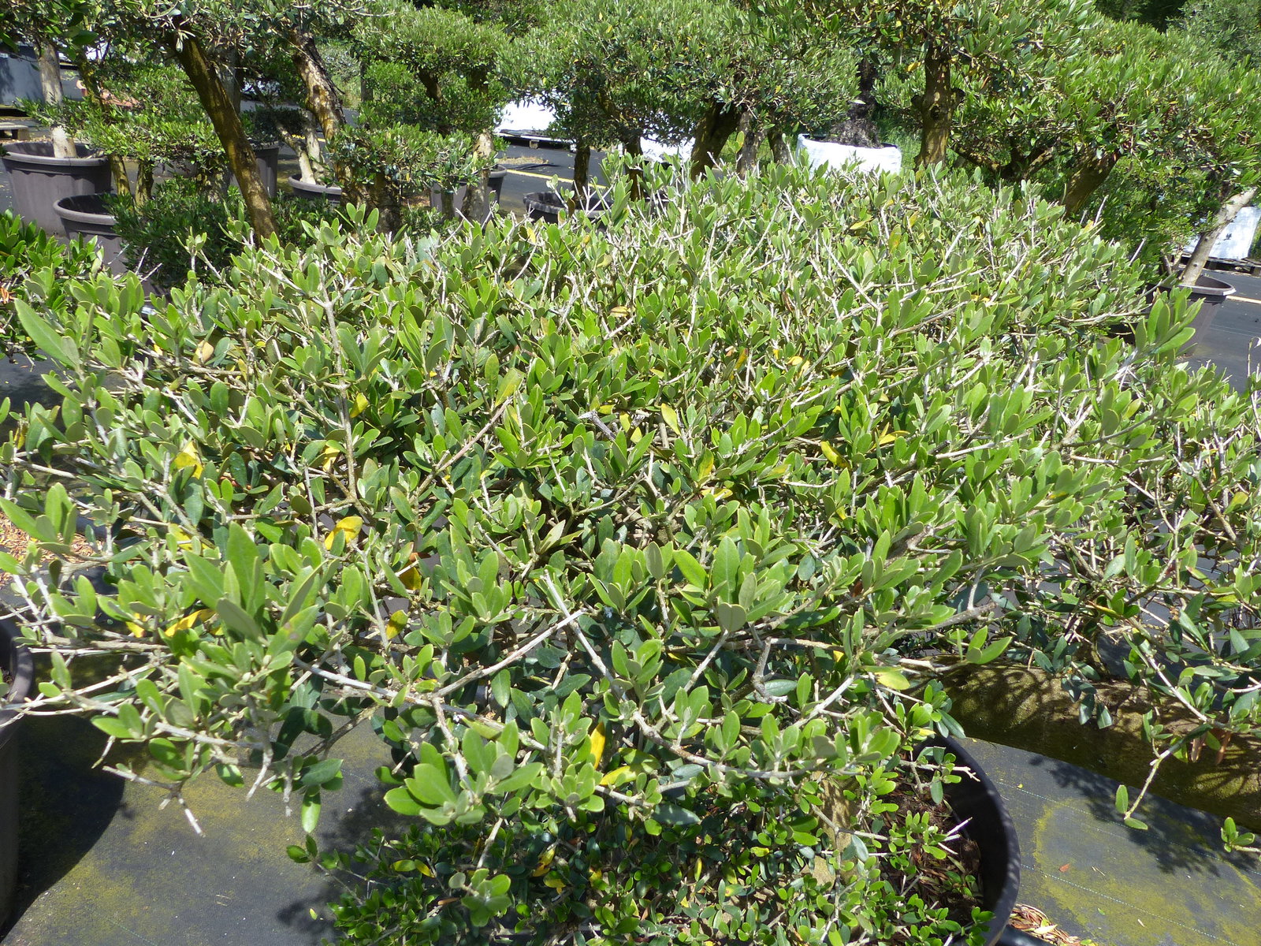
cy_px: 473
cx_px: 630
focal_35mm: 25
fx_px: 911
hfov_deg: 69.4
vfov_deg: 54.9
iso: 100
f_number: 4
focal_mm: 4.5
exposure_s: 1/400
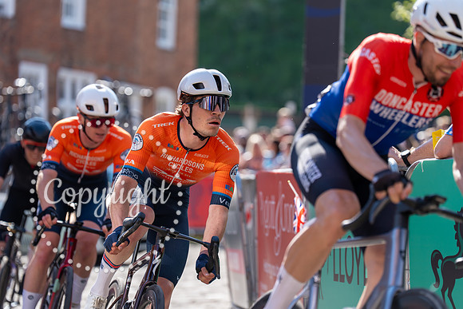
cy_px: 154
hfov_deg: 11.5
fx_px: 2290
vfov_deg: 7.7
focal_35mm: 178
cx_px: 232
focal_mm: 178
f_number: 3.5
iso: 200
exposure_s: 1/1000
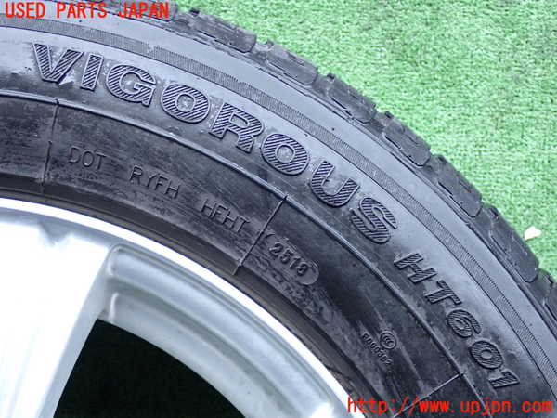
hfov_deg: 33.2
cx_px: 278
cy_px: 209
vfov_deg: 25.2
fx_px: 933
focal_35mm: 58
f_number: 3.5
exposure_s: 1/125
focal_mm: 10.35
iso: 400
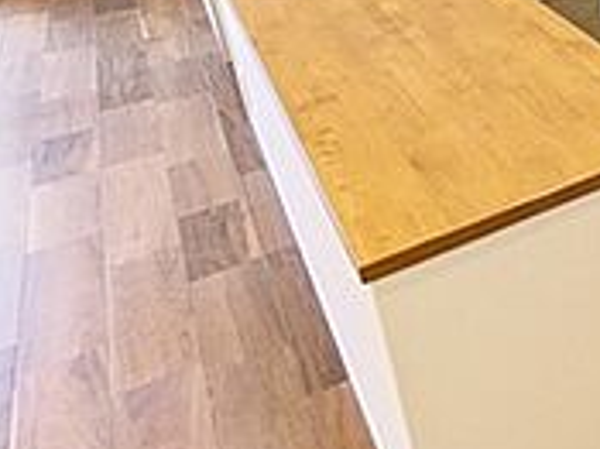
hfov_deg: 25.7
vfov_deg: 27.6
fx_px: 831
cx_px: 960
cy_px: -45
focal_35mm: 48
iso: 97
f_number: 2.2
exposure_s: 1/60
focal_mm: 1.83
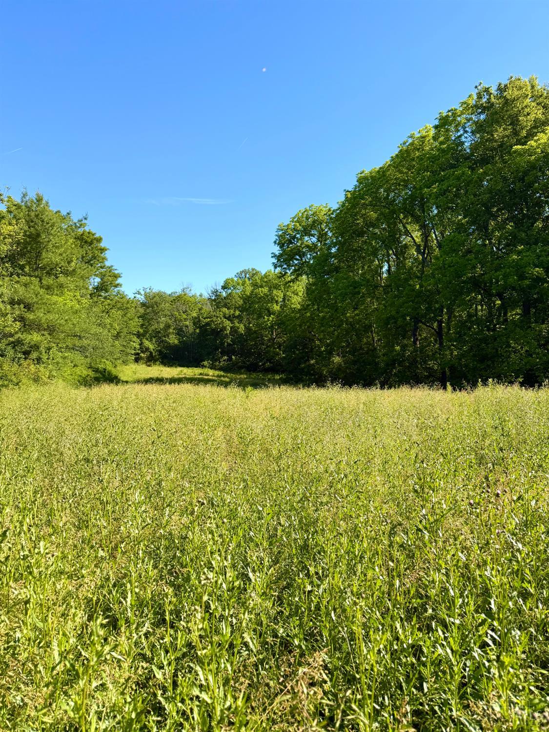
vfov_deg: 71.6
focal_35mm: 24
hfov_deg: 56.8
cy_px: 366
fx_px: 507
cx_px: 274
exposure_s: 1/2611
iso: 80
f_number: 1.78
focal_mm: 6.76
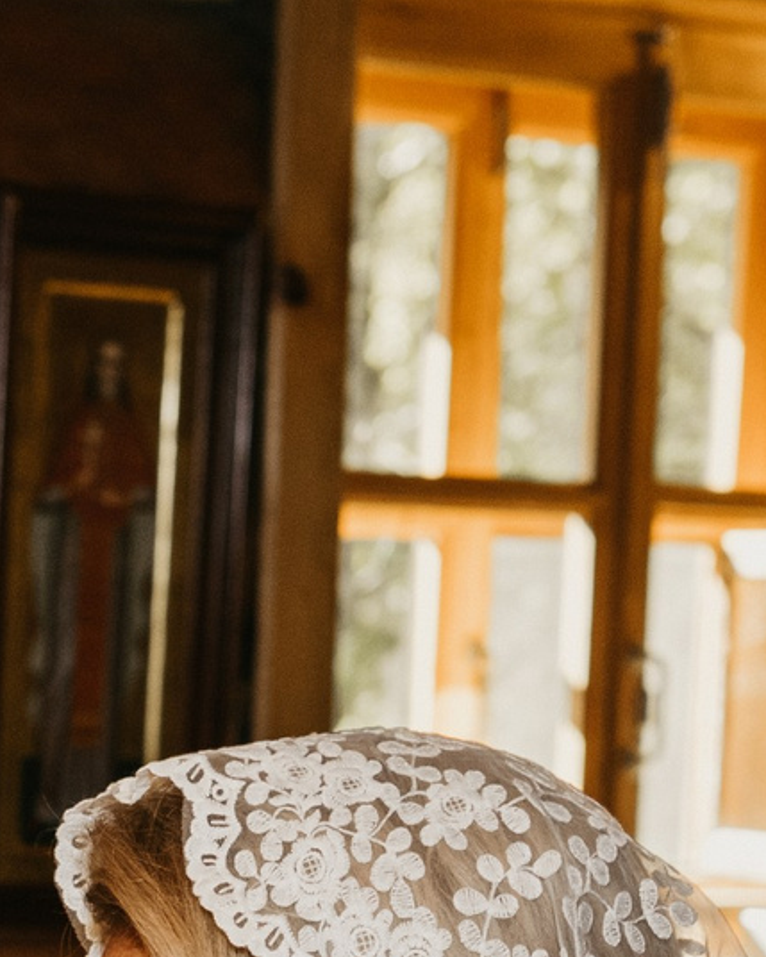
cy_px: 1479
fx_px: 4448
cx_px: -361
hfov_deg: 9.6
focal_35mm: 157
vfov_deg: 11.7
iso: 250
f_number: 4
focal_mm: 35
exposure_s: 1/160
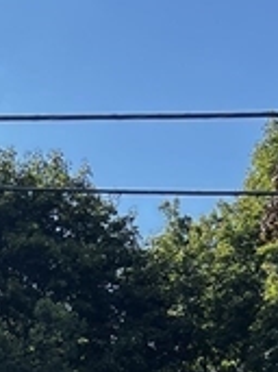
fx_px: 1254
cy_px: 705
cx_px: -65
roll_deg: +0.3
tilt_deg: +1.9
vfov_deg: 14.5
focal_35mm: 117
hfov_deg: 12.3
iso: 50
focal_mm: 5.7
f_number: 1.5
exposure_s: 1/1183
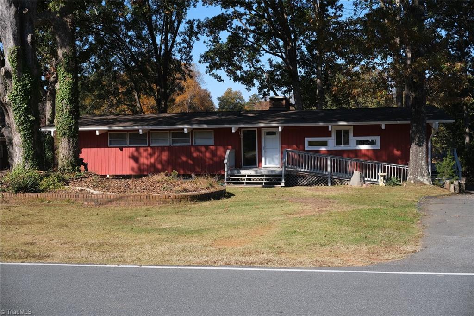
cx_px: 237
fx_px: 540
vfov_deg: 32.6
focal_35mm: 41
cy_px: 158
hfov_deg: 47.4
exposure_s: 1/320
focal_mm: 27
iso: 160
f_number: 6.4
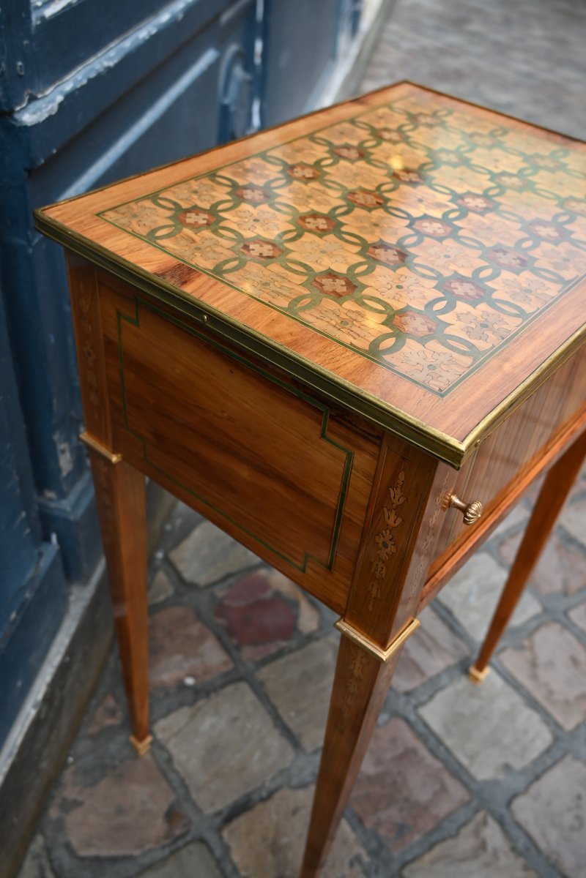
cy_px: 439
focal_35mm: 32
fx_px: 787
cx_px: 293
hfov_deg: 40.8
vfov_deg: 58.3
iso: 220
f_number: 4
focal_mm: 21.5
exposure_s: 1/250
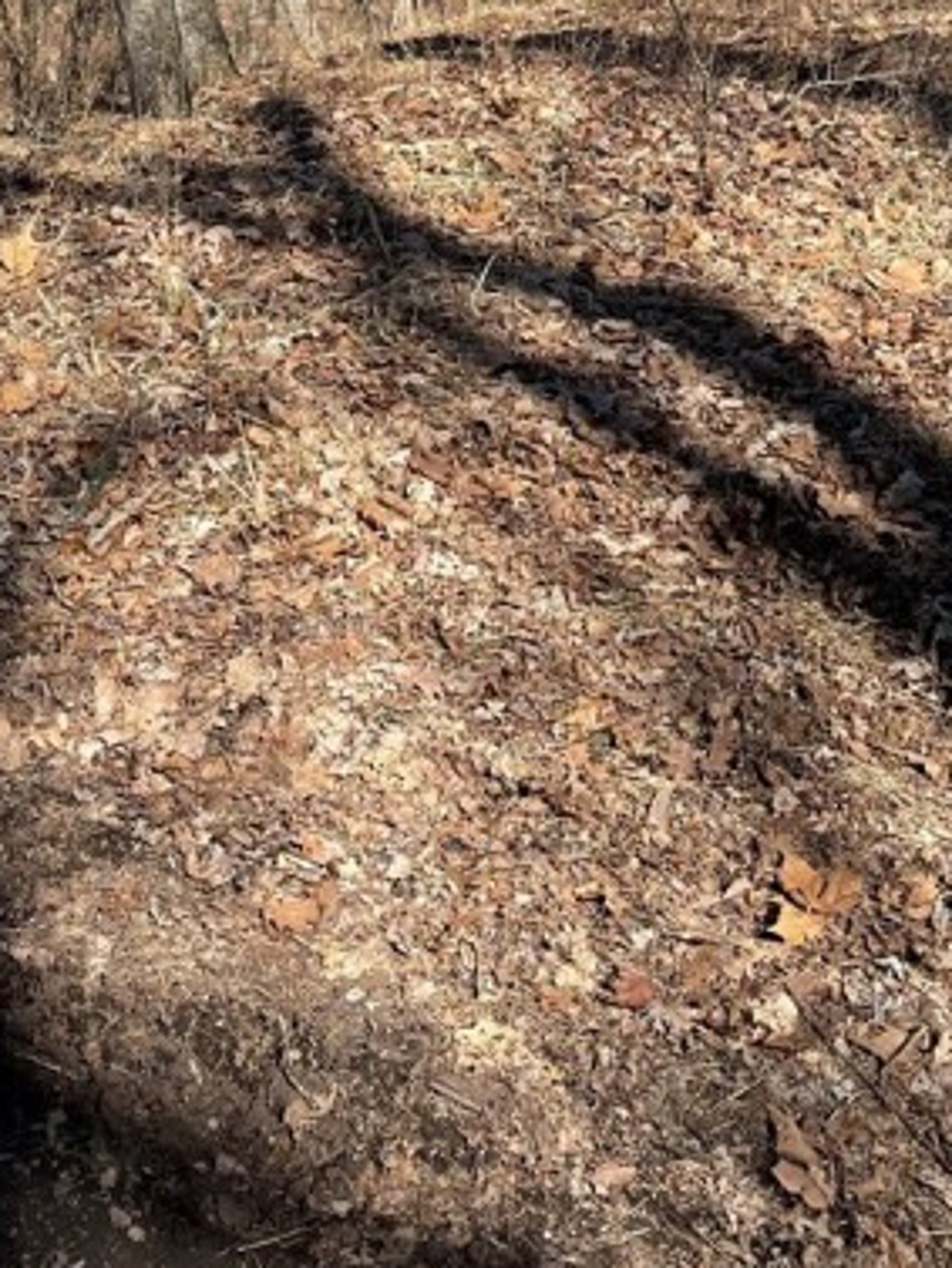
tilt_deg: -11.1
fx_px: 1942
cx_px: 383
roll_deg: +1.5
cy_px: 10
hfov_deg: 27.5
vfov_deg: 33.2
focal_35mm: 53
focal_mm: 4.2
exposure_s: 1/1949
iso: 32
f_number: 1.6
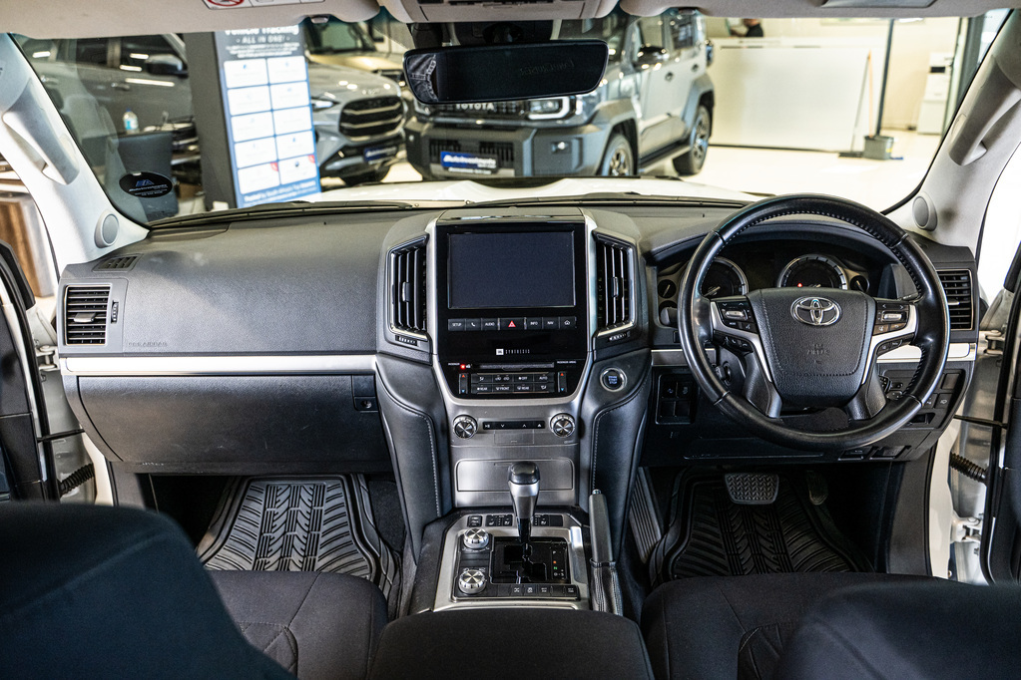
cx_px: 510
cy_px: 340
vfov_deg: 43.6
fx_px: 851
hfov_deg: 61.9
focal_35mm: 30
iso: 1600
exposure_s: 1/125
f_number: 4
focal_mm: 30
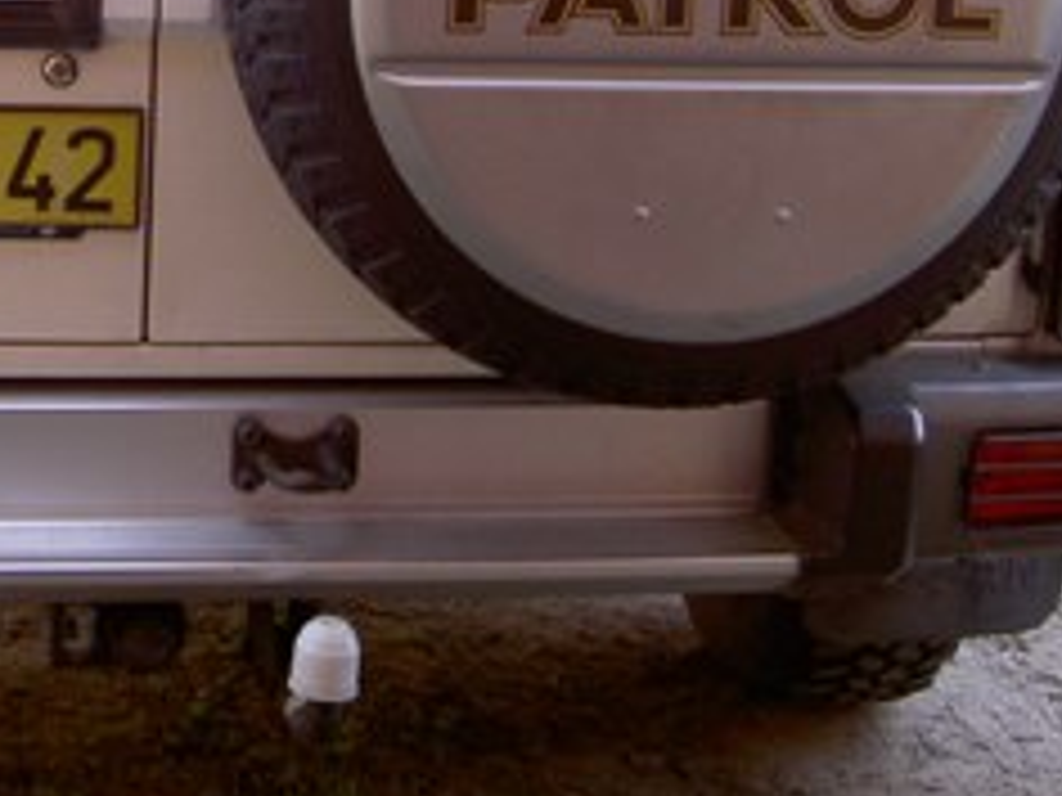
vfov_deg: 14.8
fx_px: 3007
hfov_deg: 19.6
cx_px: 58
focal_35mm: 98
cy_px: -25
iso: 100
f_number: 4.7
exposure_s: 1/100
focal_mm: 8
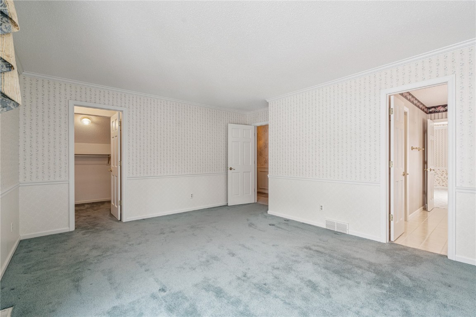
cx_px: 238
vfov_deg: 73.7
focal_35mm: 16
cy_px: 158
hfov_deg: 96.7
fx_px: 212
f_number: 8
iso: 500
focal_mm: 16
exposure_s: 1/25
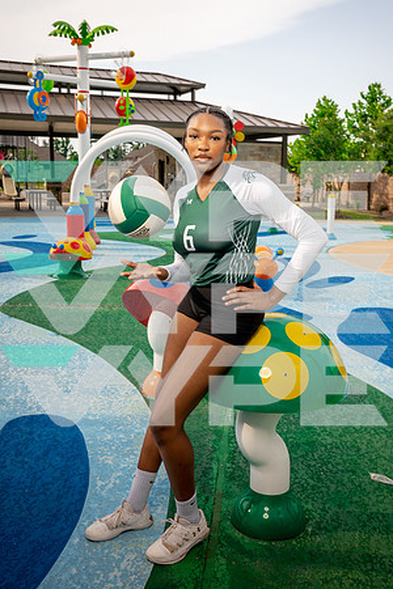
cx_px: 196
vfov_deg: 48.5
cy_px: 294
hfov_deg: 33.4
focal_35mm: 40
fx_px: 655
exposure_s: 1/250
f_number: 9
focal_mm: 40
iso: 250
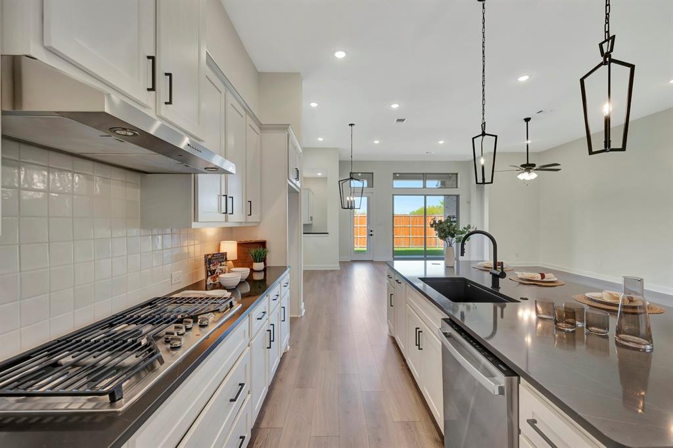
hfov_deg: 104.3
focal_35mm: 14
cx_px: 336
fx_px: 262
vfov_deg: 81.2
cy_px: 224
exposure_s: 1/5
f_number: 9
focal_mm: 14
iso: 100
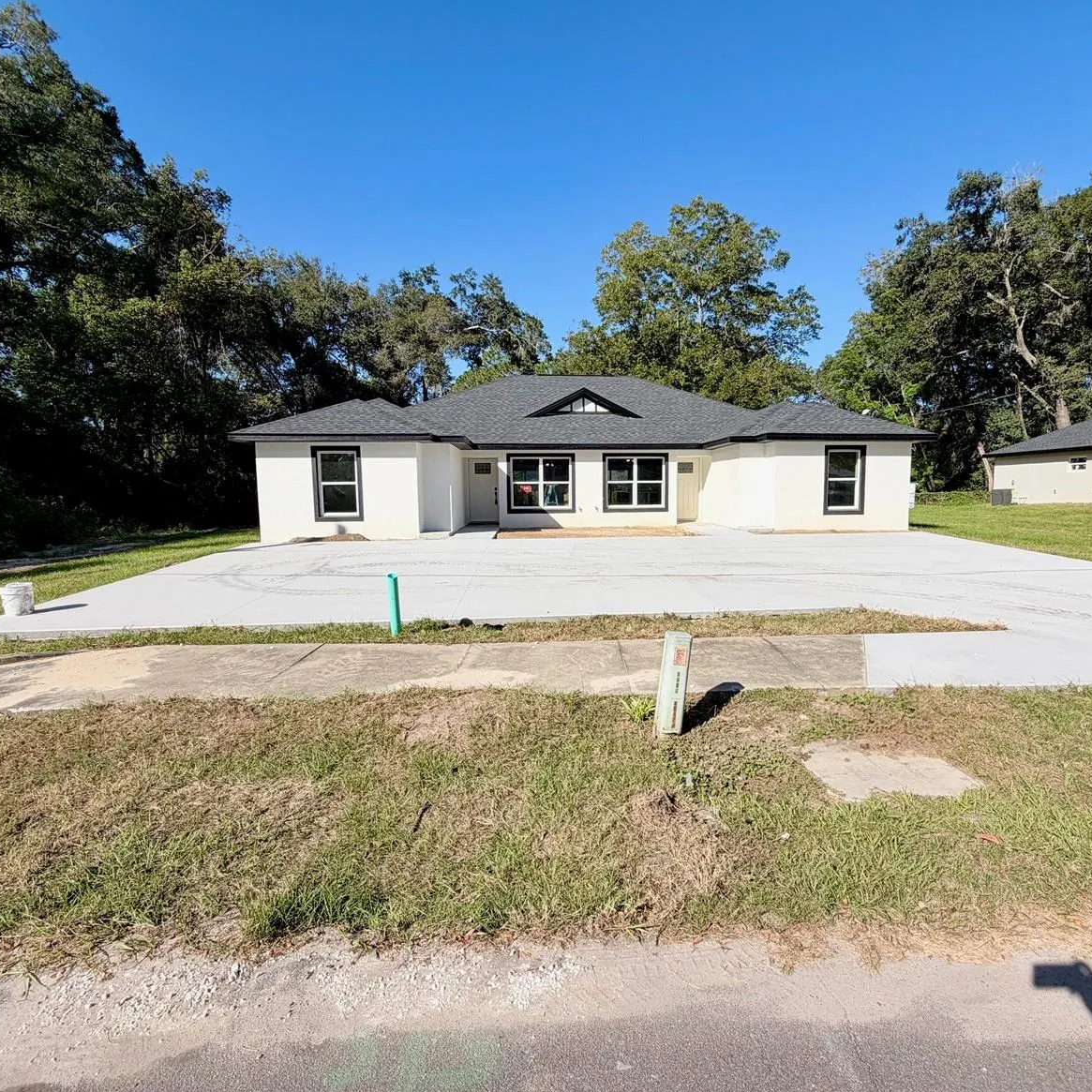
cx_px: 592
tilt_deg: -5.5
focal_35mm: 17
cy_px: 547
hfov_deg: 83.8
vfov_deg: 84.0
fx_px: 607
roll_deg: -0.8
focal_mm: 2.22
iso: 20
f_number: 2.2
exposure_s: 1/1017
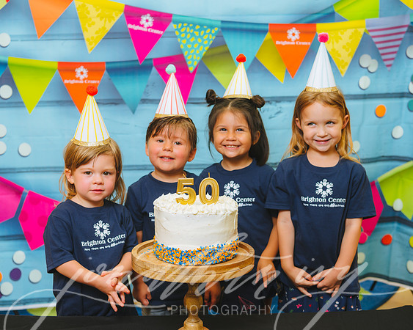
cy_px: 165
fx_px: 634
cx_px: 206
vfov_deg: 29.2
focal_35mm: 52
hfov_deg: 36.1
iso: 200
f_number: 4
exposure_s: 1/200
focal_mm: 46
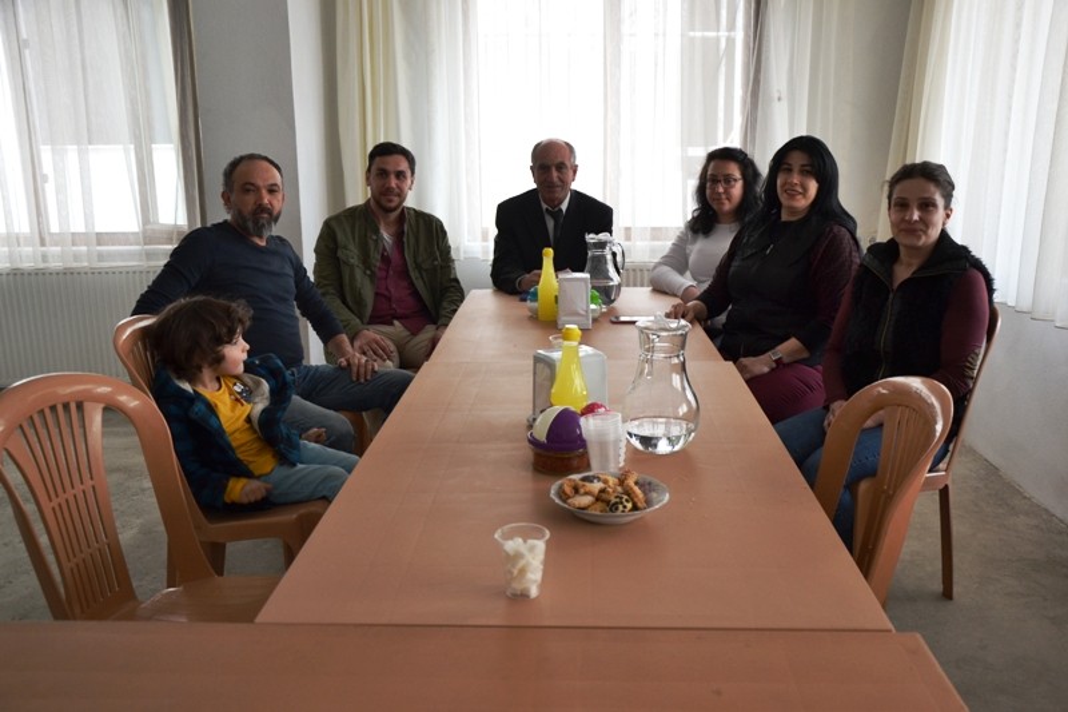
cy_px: 356
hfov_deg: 57.2
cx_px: 534
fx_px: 979
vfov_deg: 40.0
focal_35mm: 33
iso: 400
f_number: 4
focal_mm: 22
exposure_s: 1/60
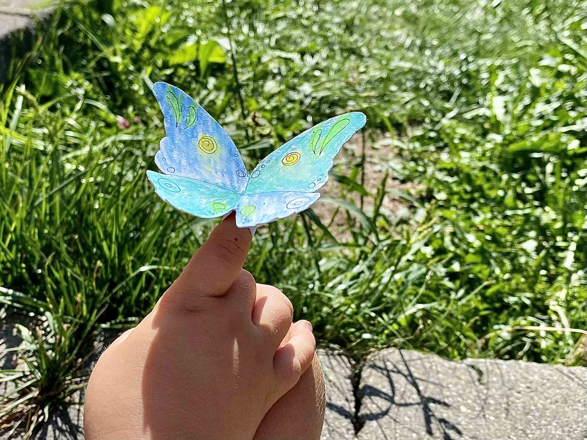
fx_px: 441
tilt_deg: -25.9
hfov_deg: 67.3
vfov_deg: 53.1
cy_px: 220
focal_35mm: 26
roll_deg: -6.1
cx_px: 294
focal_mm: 4.25
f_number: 1.8
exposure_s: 1/1727
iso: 32
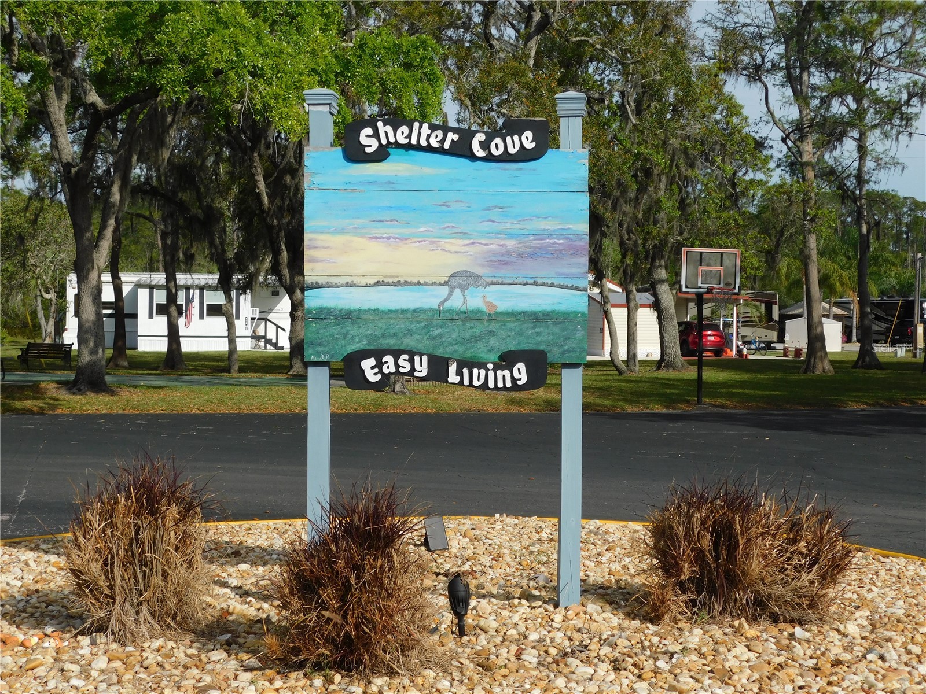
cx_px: 463
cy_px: 347
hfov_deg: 32.7
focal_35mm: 59
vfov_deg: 24.8
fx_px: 1578
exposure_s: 1/1250
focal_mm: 10.4
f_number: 4
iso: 125
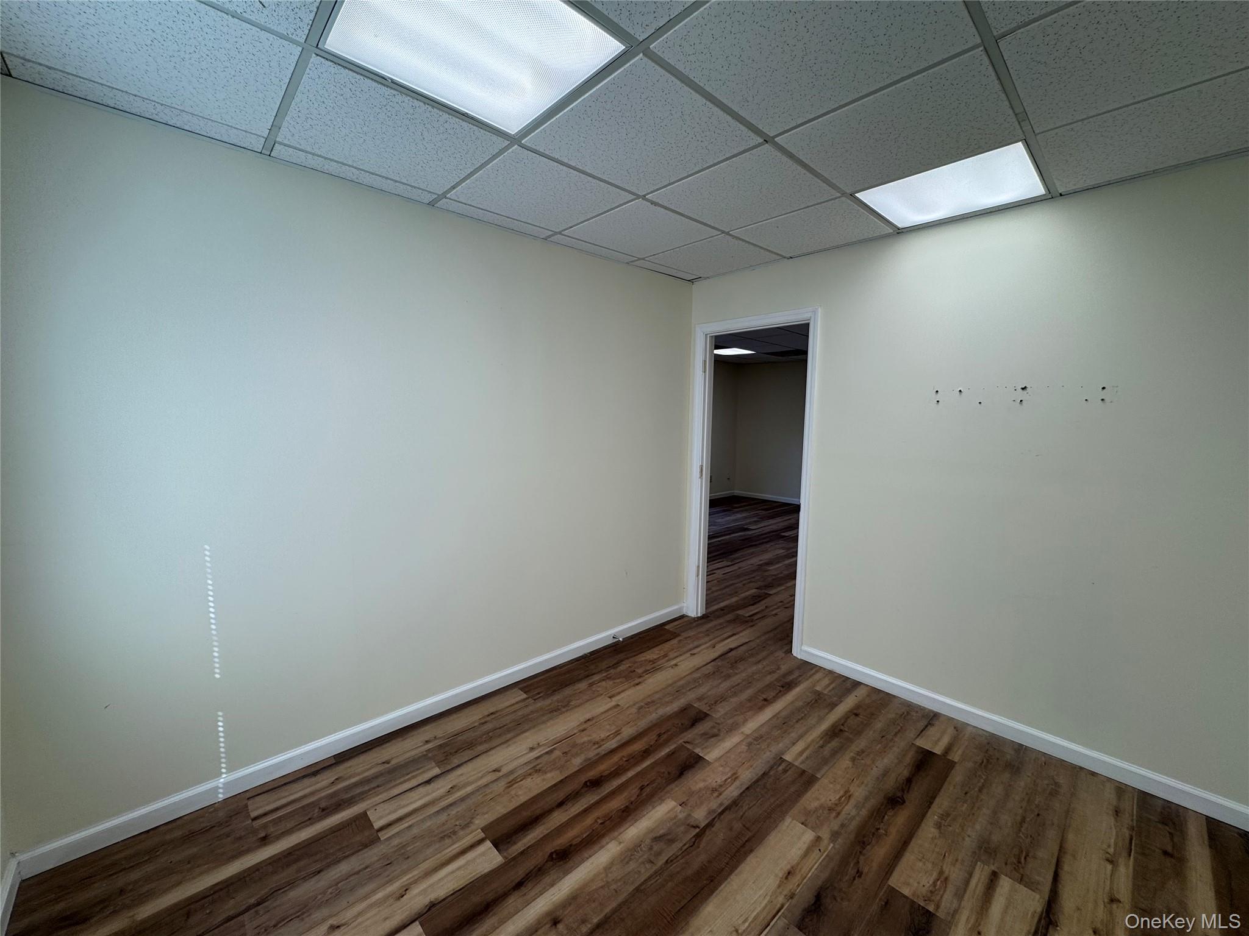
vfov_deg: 85.7
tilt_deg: -6.8
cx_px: 624
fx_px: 505
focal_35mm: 14
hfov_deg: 102.1
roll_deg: -0.2
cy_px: 468
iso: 50
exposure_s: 1/120
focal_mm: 2.22
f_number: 2.2
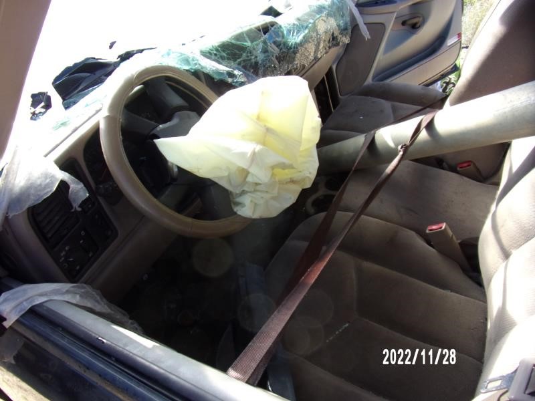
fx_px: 371
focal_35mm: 24
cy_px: 200
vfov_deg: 56.8
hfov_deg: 71.6
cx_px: 268
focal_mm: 4.3
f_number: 3.3
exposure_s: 1/210
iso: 80
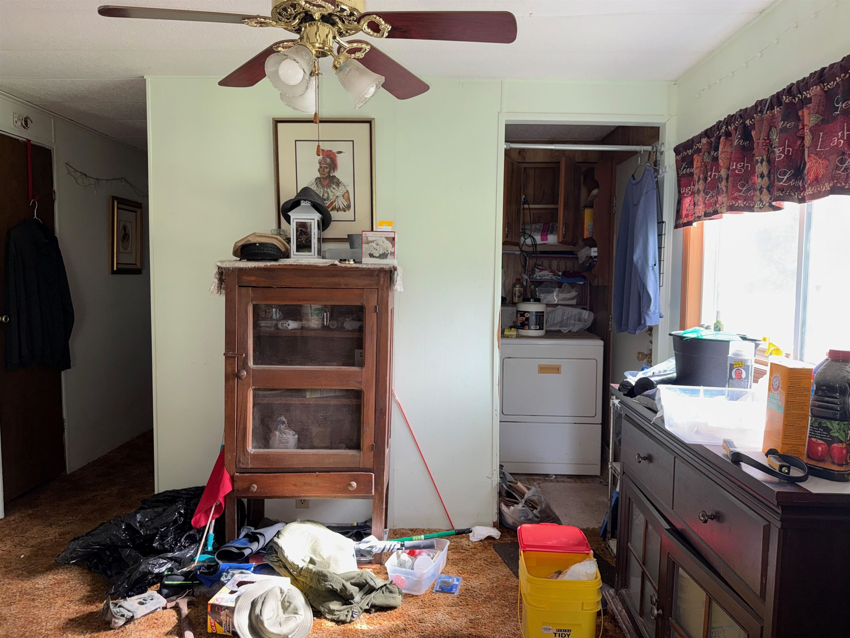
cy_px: 319
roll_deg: -0.4
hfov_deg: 71.6
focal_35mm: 24
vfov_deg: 56.8
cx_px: 425
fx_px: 589
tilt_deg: -4.2
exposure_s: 1/22
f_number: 1.78
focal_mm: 6.76
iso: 80
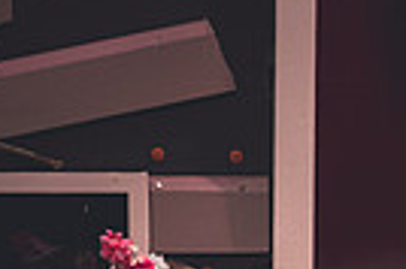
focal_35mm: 1303
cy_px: 543
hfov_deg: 1.6
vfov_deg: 1.1
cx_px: 667
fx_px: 14677
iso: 720
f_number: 2.8
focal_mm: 200
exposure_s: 1/250
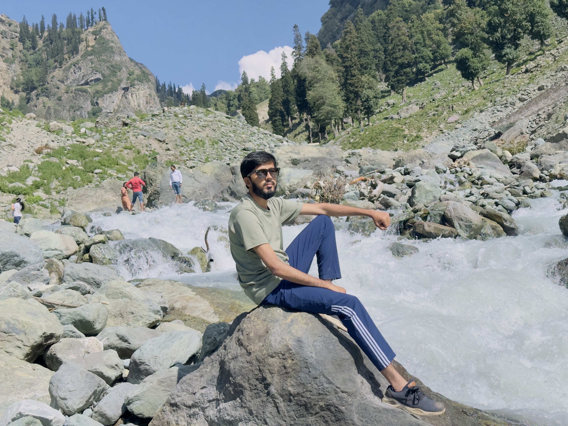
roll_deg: +5.6
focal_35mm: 48
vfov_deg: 30.3
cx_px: 284
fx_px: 788
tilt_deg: +3.2
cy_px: 213
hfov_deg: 39.7
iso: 64
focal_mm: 6.86
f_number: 1.78
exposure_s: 1/5000
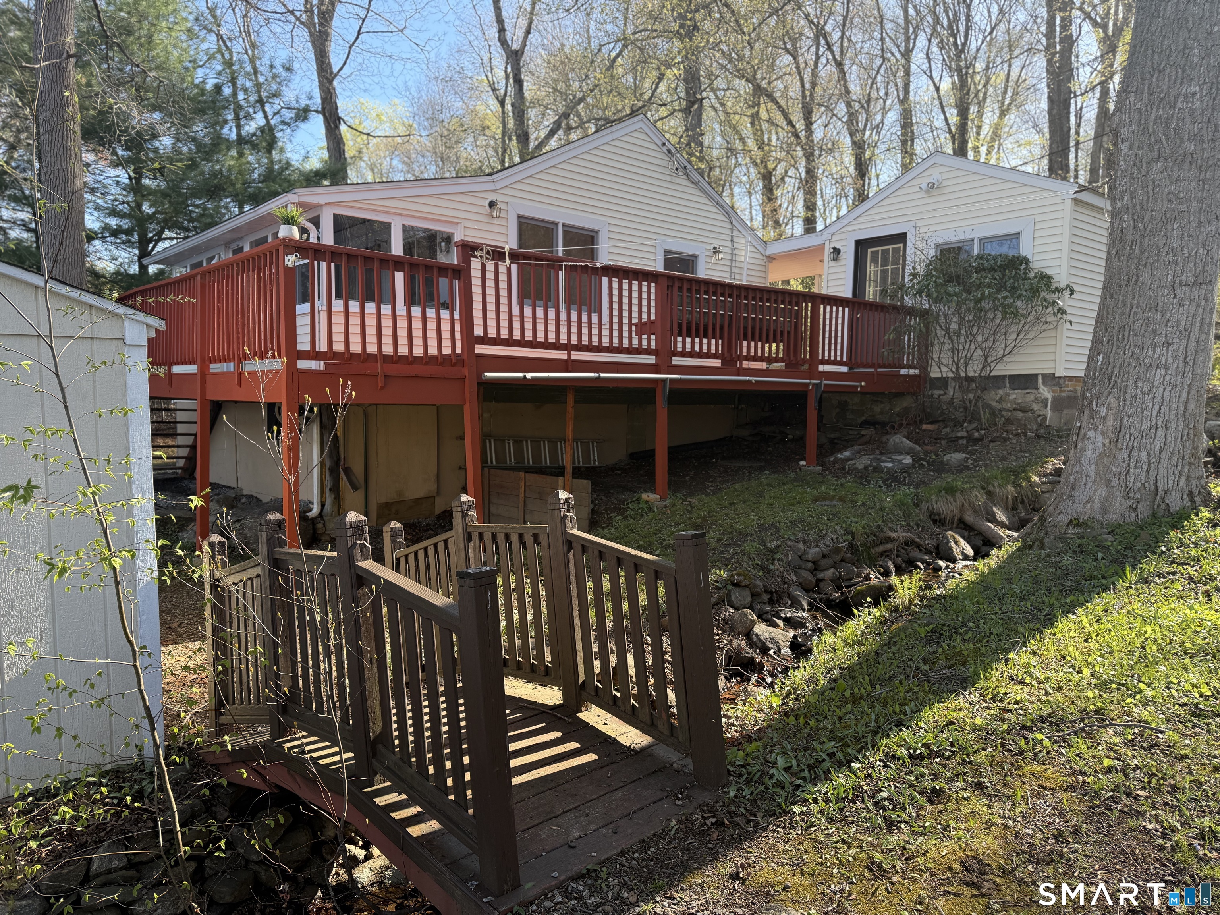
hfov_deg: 71.6
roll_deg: -0.5
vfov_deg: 56.8
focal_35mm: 24
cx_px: 610
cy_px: 458
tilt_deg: -3.2
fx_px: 846
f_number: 1.78
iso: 100
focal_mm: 6.76
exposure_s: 1/598
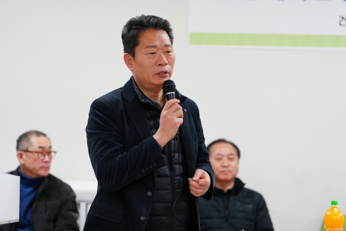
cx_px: 173
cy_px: 116
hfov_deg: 19.6
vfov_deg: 13.2
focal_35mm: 104
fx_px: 999
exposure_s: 1/160
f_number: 2.8
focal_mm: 104
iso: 800
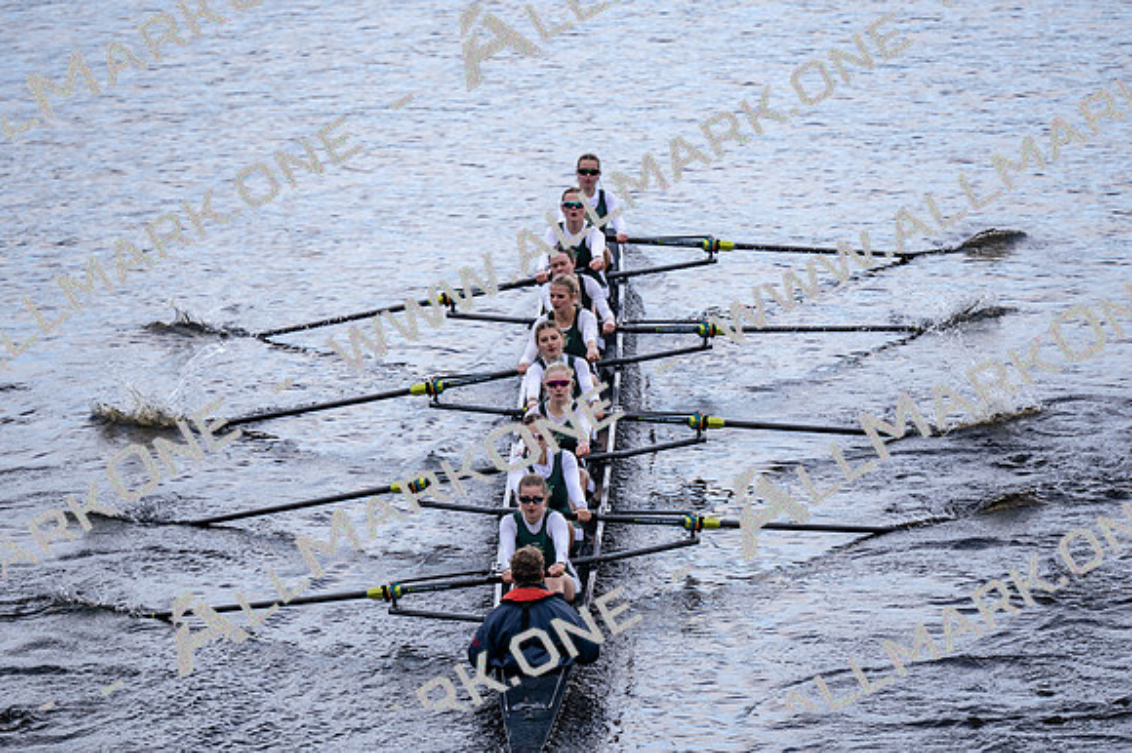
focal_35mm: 300
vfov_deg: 4.6
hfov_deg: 6.9
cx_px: 566
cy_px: 376
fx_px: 9428
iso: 400
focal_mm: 200
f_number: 2.8
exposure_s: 1/2000
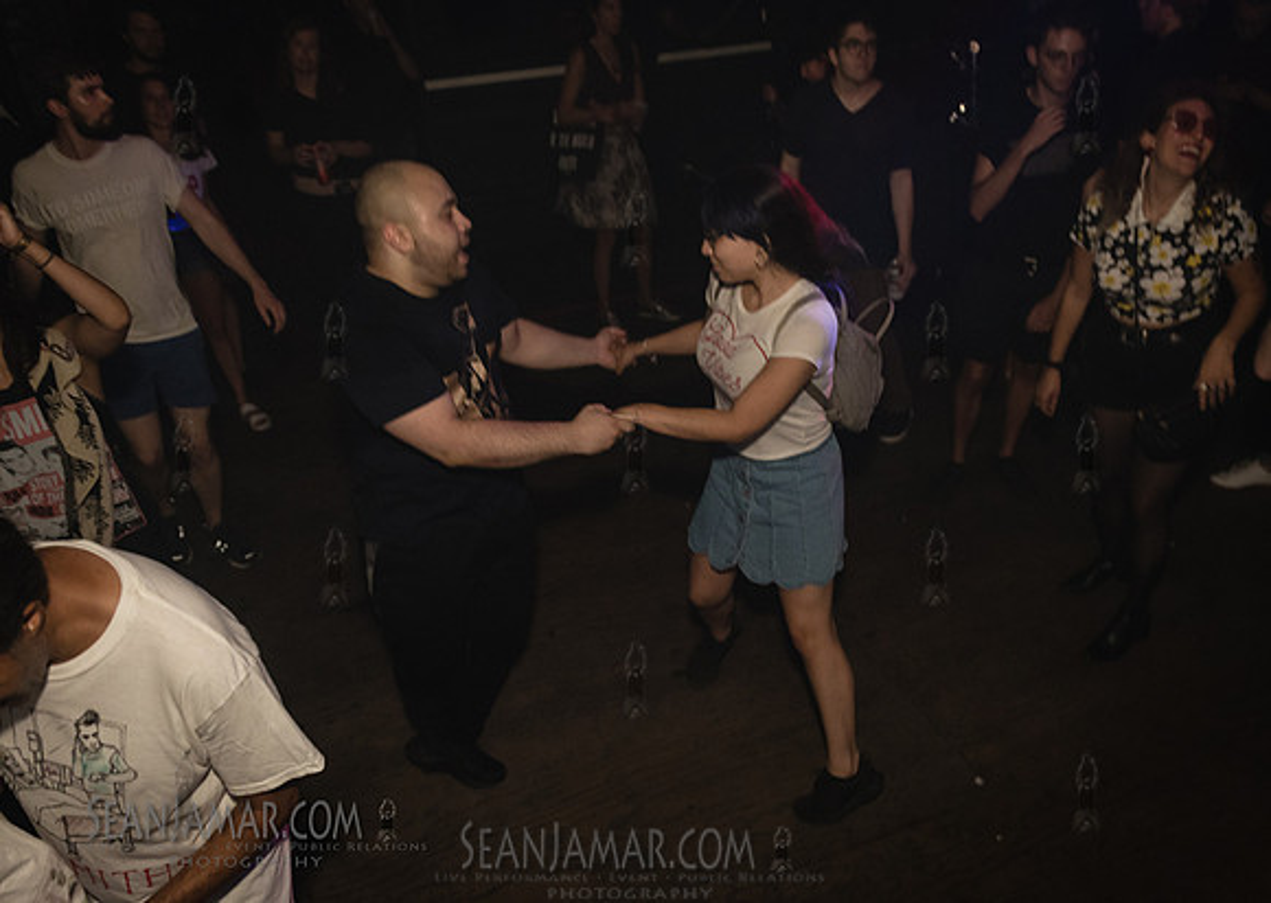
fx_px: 1123
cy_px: 558
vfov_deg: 43.5
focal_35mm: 31
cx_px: 710
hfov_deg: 58.9
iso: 2000
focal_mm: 24
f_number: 3.5
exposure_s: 1/250
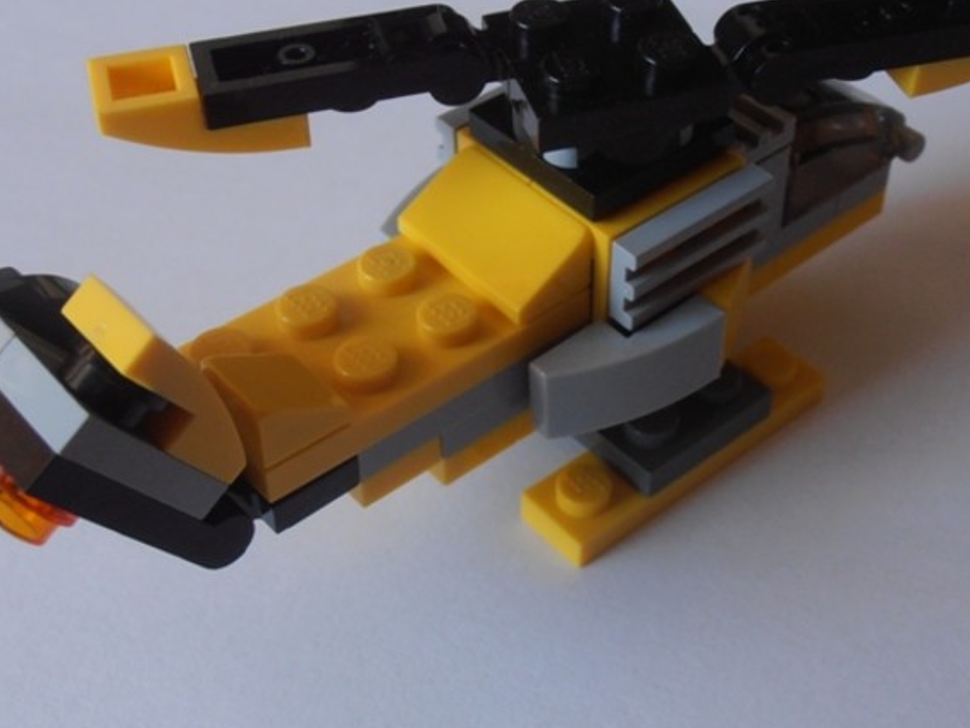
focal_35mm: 59
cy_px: 352
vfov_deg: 24.8
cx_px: 495
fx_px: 1653
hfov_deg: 32.7
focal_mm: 6.61
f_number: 3.9
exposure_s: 1/10
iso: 125
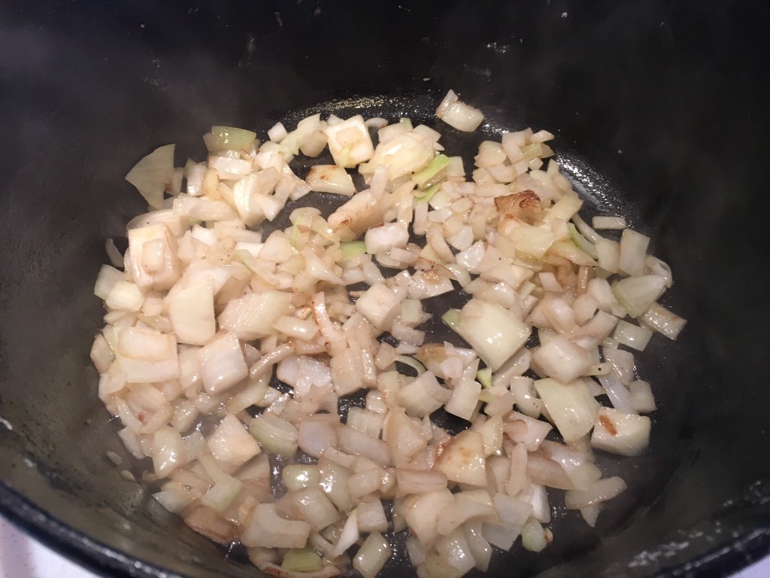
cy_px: 289
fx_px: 645
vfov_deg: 48.2
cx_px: 385
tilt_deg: -57.0
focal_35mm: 29
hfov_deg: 61.7
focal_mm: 4.15
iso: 64
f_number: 2.2
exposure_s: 1/30
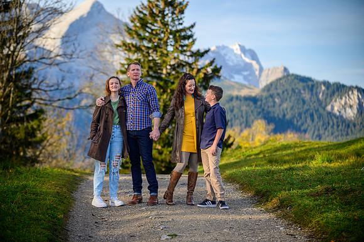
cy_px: 121
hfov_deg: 20.0
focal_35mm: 102
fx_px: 1031
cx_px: 182
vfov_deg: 13.4
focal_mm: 102
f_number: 3.2
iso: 100
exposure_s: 1/1000
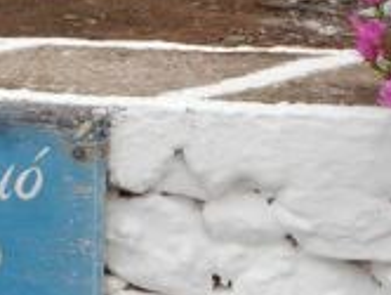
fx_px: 1176
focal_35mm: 104
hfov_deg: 18.3
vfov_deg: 13.8
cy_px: -79
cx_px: -24
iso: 125
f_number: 3
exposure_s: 1/50
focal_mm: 4
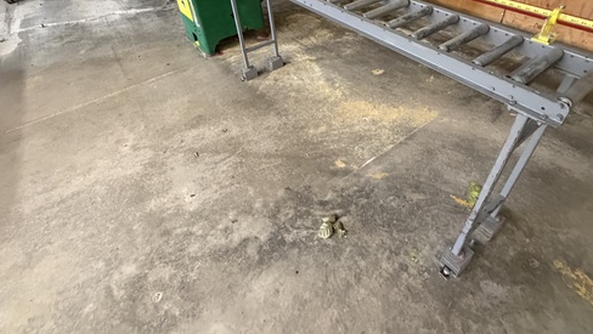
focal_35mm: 20
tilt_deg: -36.6
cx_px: 316
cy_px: 98
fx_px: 315
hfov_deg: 86.5
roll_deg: +4.6
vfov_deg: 54.2
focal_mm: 2.22
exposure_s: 1/60
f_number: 2.2
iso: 800
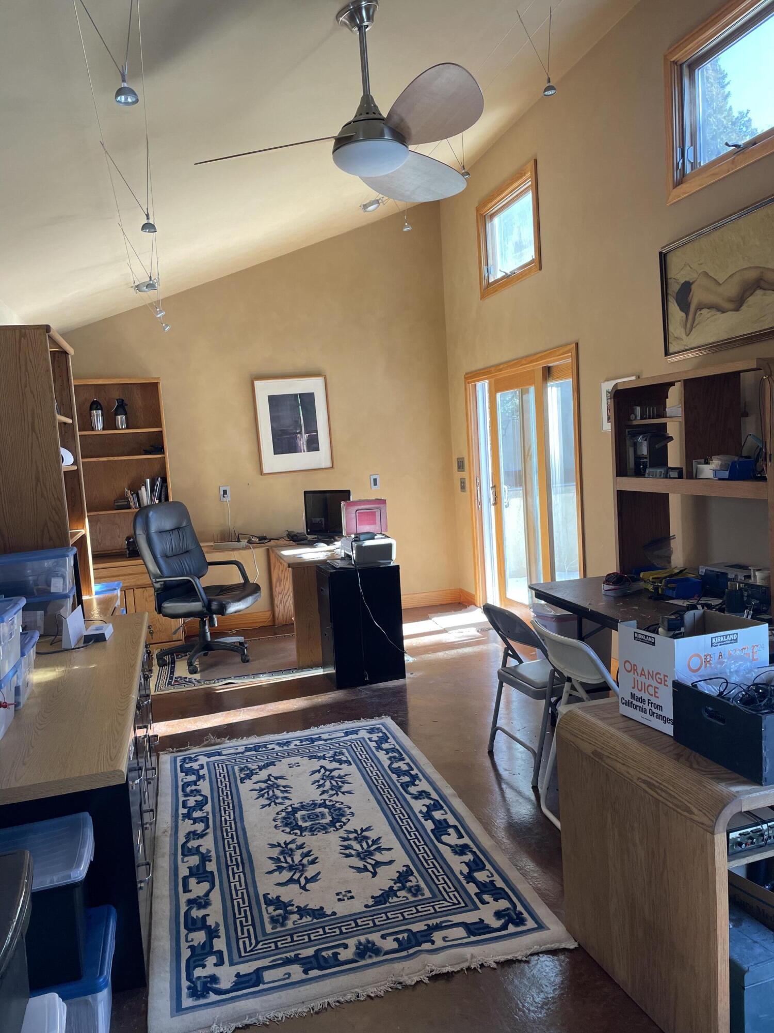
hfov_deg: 53.1
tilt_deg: -5.3
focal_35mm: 26
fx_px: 775
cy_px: 516
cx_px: 387
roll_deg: +4.8
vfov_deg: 67.3
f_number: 1.6
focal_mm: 4.2
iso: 80
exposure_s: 1/121
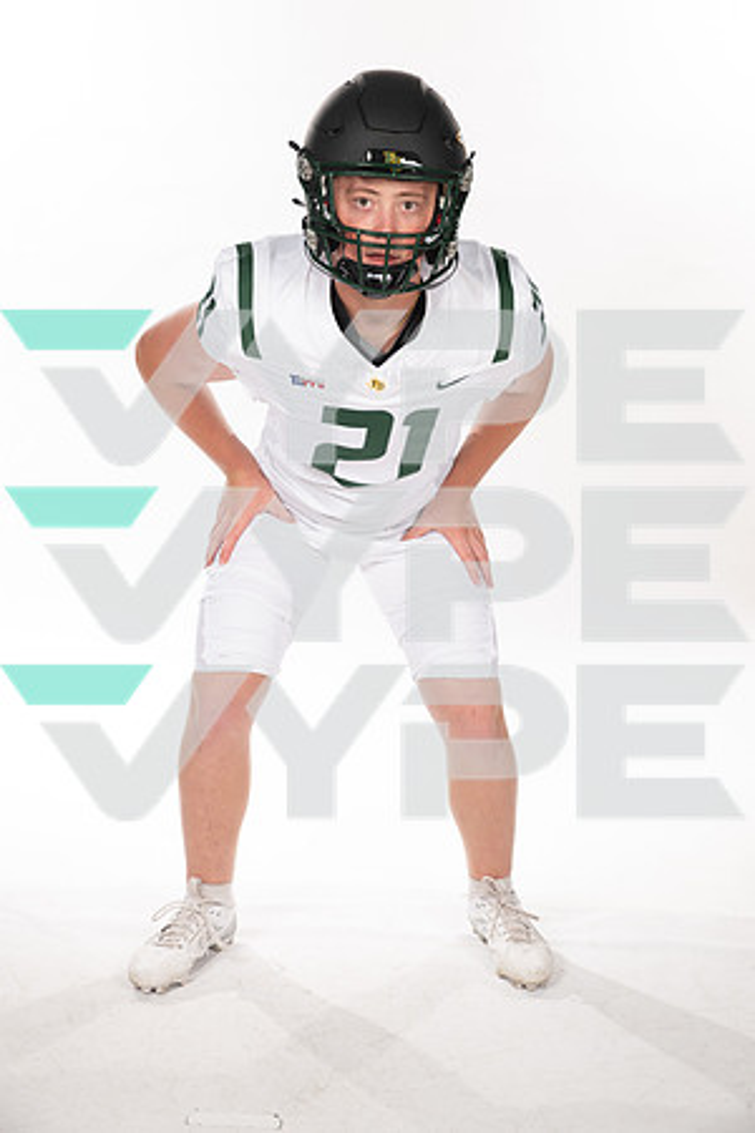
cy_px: 566
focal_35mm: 65
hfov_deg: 20.9
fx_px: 2045
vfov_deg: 31.0
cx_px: 378
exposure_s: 1/400
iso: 640
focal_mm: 65
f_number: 8
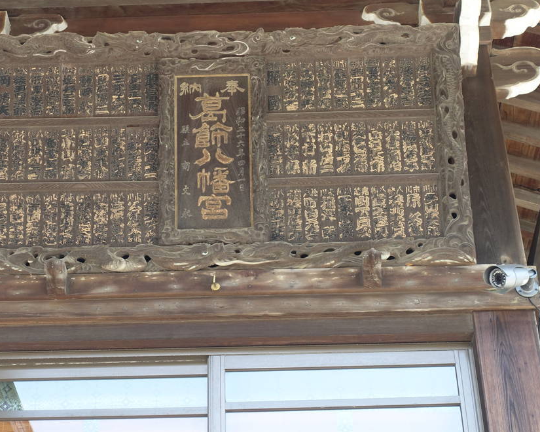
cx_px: 201
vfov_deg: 17.9
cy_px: 189
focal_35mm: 86
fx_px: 1374
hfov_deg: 22.2
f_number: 4
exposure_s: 1/200
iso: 320
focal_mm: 22.95
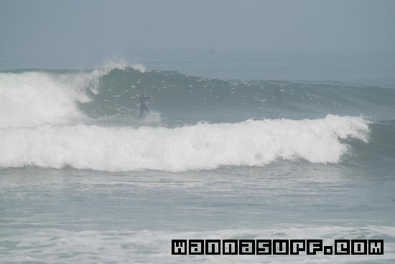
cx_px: 198
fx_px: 4943
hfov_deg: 4.6
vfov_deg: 3.1
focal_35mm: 450
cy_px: 132
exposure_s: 1/2000
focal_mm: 300
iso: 200
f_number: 5.6
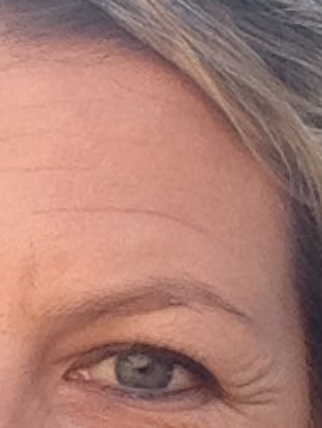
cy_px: 455
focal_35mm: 168
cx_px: -135
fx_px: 2078
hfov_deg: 8.7
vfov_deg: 11.6
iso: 50
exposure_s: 1/179
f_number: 2.4
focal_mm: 2.15
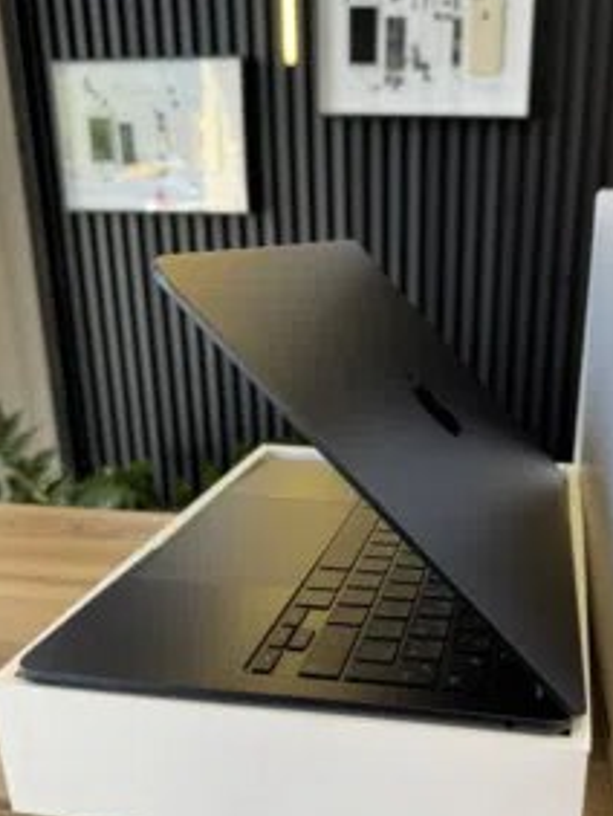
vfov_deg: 53.6
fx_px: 802
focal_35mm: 34
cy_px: 483
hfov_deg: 41.1
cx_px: 425
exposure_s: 1/121
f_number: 1.78
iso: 80
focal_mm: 6.76
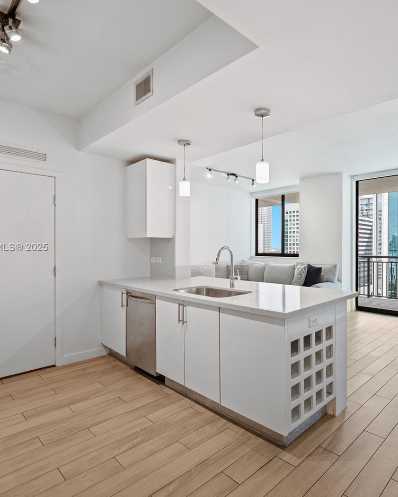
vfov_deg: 80.4
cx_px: 275
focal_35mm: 20
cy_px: 248
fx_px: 294
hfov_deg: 65.7
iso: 125
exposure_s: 1/13
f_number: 2.8
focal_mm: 14
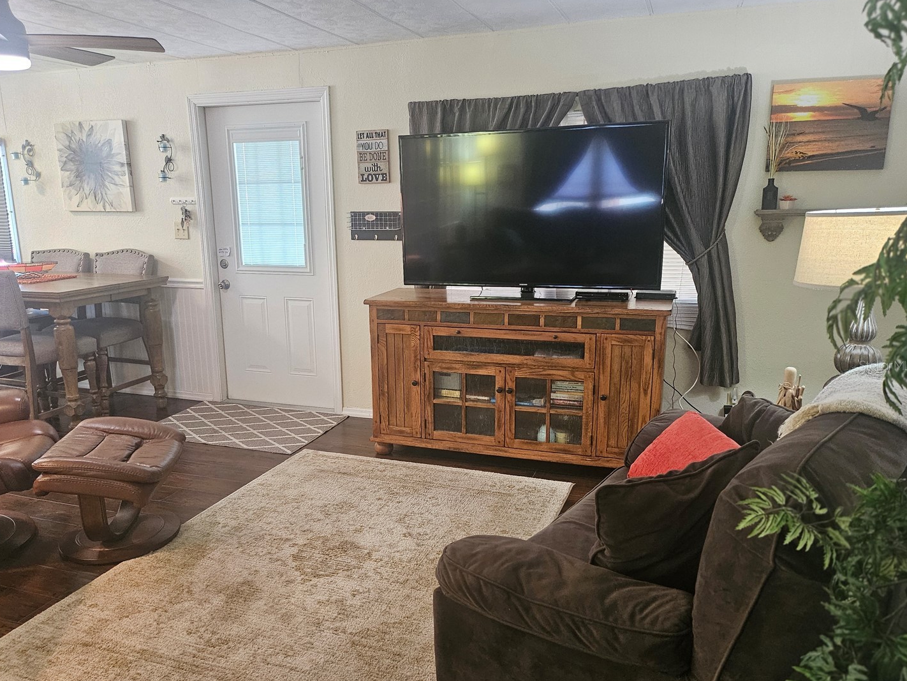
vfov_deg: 51.3
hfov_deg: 65.2
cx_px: 409
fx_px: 708
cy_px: 365
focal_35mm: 27
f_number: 1.8
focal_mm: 5
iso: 800
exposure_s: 1/120
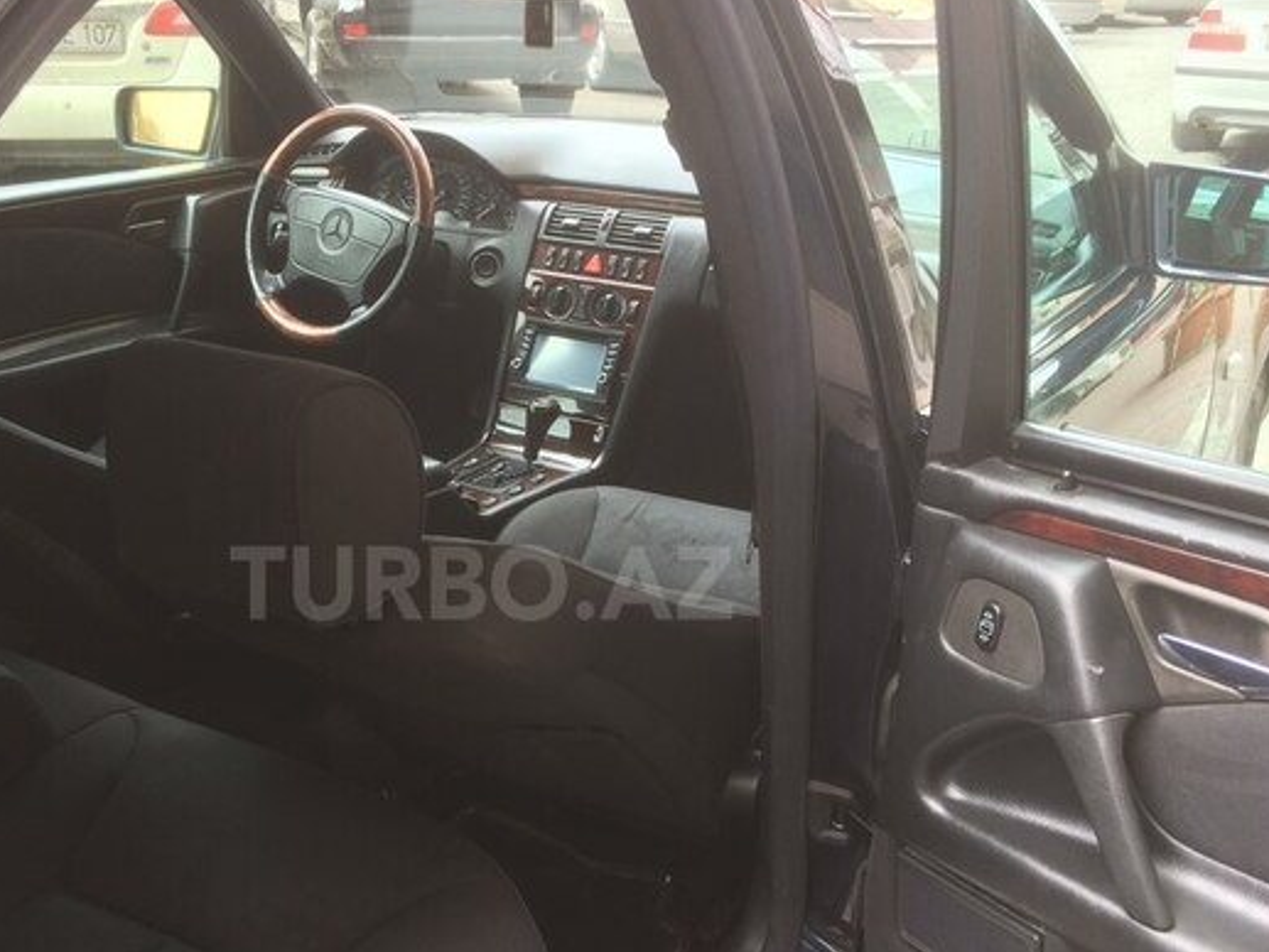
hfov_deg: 49.7
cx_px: 481
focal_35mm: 37
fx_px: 1357
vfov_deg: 38.5
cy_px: 583
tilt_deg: -25.6
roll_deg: -0.5
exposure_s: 1/50
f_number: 2.2
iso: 40
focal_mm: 4.15
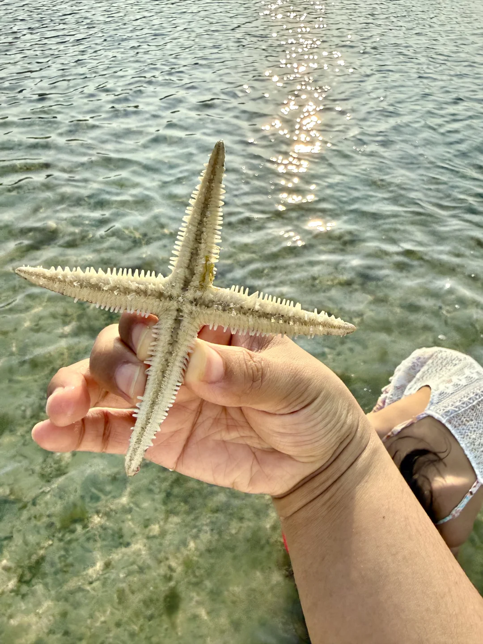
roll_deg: -0.7
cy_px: 322
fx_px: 446
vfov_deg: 71.6
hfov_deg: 56.8
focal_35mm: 24
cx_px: 242
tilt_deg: -37.6
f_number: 2.2
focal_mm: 2.22
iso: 64
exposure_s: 1/2660
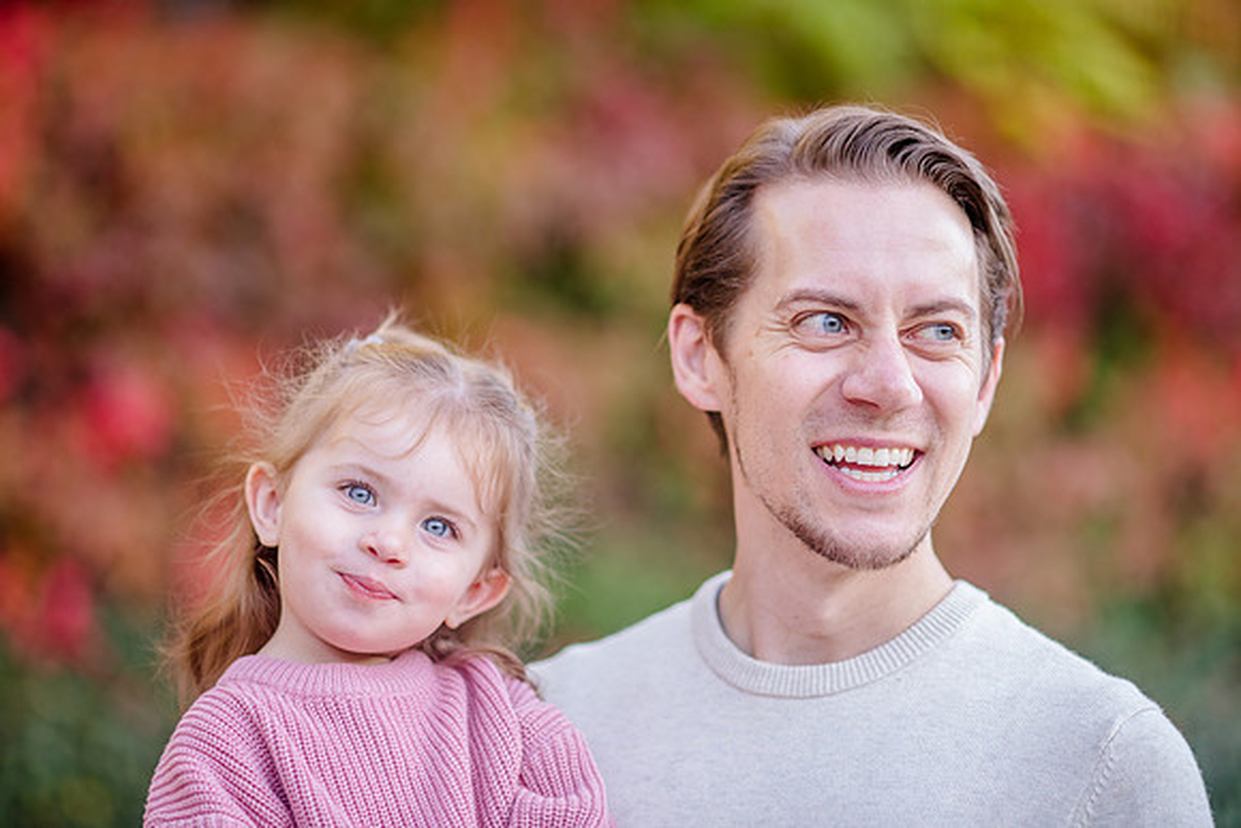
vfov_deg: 12.7
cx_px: 619
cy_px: 414
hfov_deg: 19.0
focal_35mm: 108
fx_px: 3707
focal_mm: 105
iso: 200
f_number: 2
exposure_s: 1/160
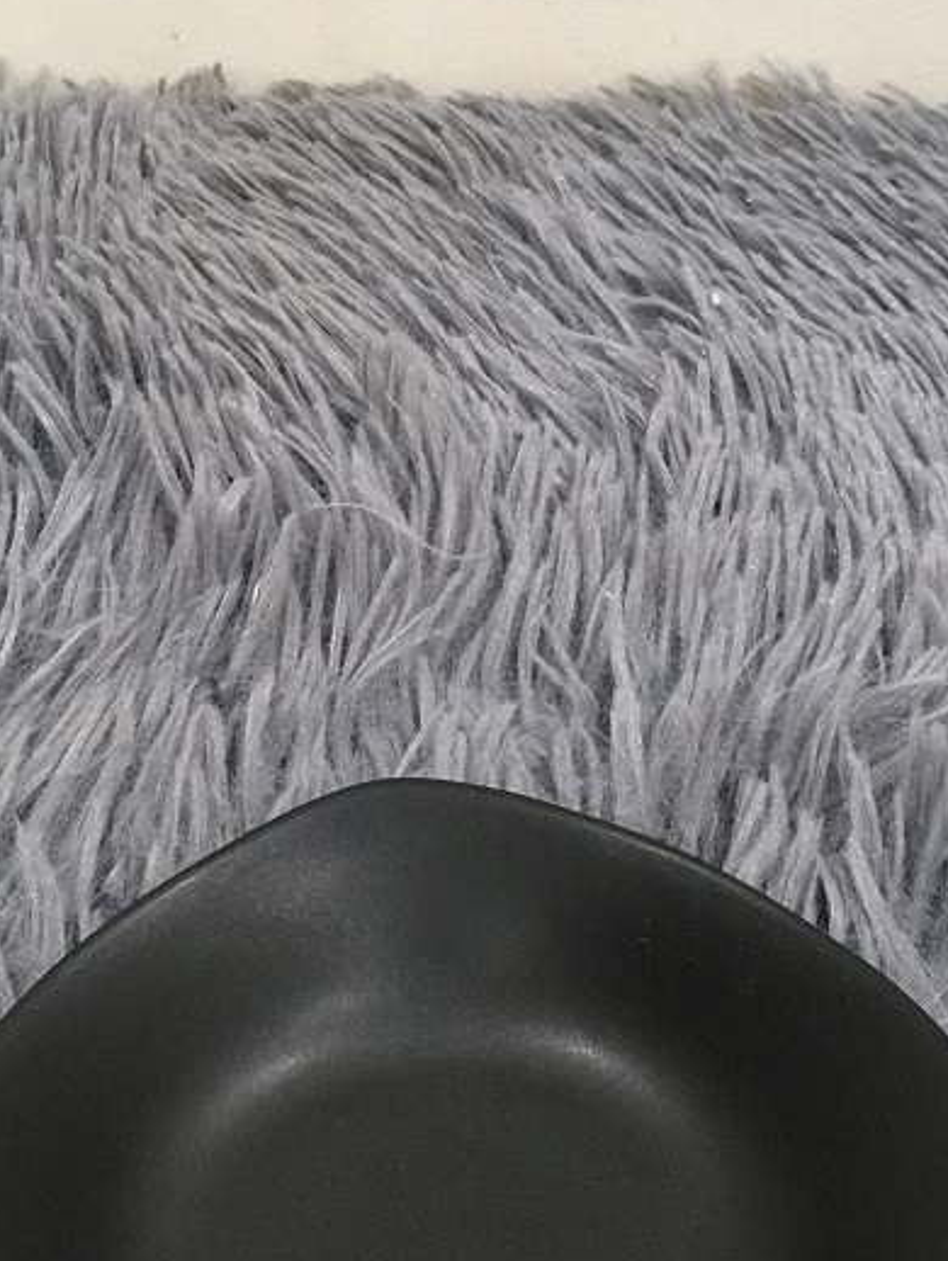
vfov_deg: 28.9
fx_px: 2443
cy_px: 569
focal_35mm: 67
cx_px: 452
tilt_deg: -39.2
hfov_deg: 22.0
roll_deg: +0.5
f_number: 2.2
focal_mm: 4.15
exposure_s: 1/33
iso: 160
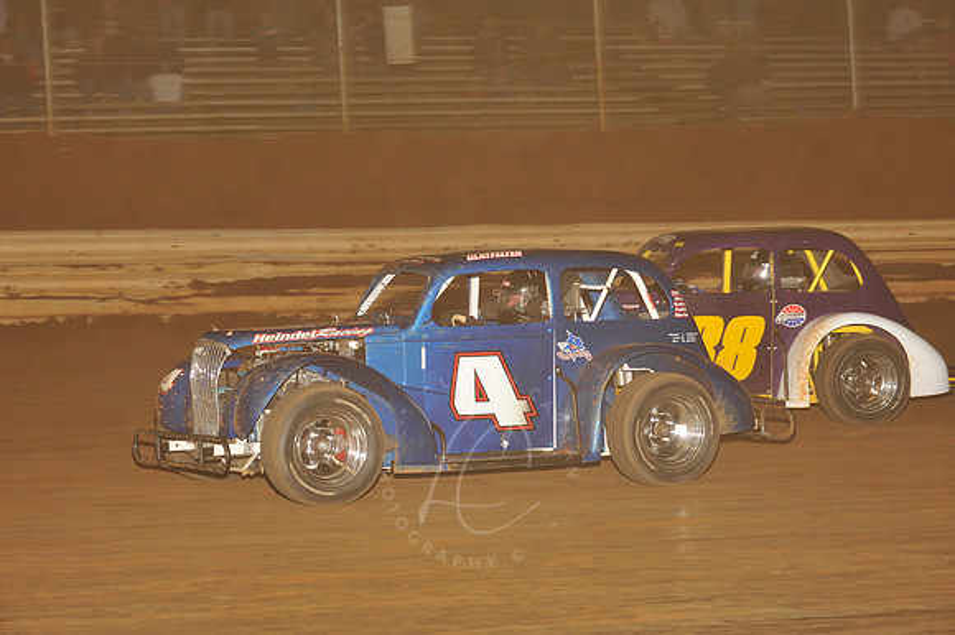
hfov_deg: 19.5
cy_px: 318
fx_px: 2784
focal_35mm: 105
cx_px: 478
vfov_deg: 13.0
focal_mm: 105
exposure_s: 1/250
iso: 800
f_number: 8
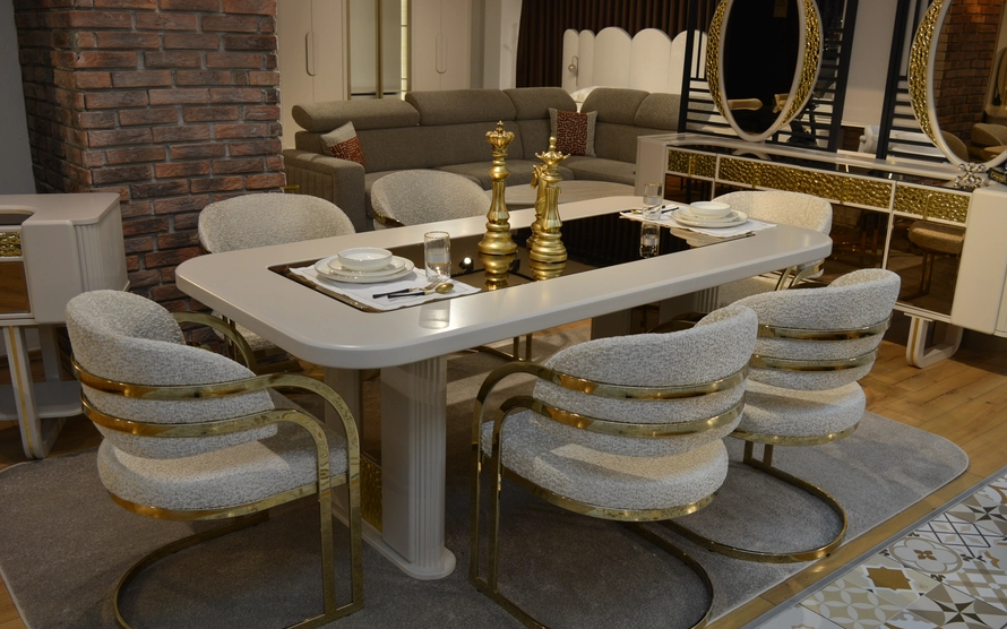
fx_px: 933
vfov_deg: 37.3
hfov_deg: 56.7
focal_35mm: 34
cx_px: 499
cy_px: 328
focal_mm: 22
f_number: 5
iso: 400
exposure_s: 1/100
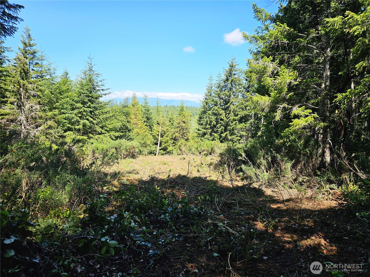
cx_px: 185
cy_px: 138
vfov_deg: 58.9
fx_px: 246
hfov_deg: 73.9
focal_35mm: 23
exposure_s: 1/337
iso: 10
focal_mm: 6.3
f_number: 1.7
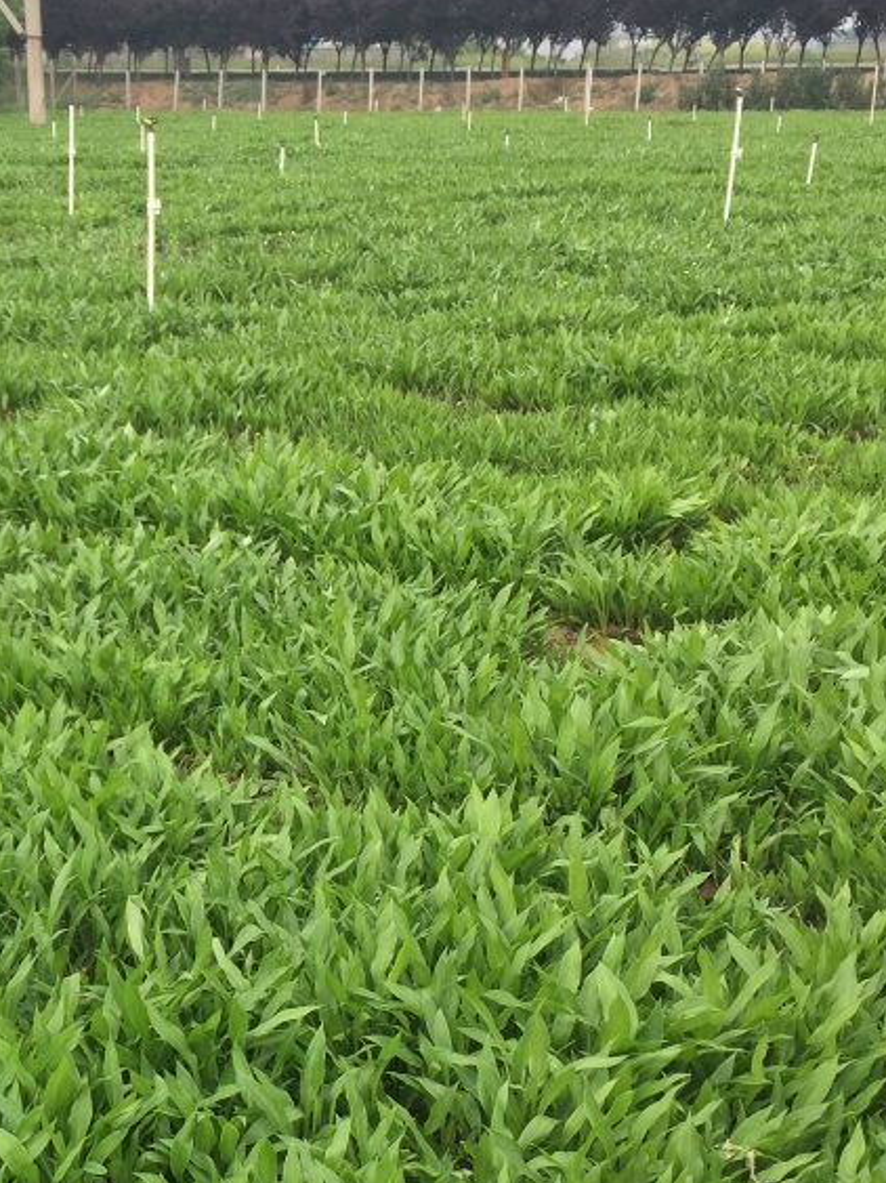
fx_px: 1878
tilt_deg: -21.0
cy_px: 846
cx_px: 115
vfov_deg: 34.4
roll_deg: +0.2
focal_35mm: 55
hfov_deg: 25.8
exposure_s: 1/335
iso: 32
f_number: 2.2
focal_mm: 4.15
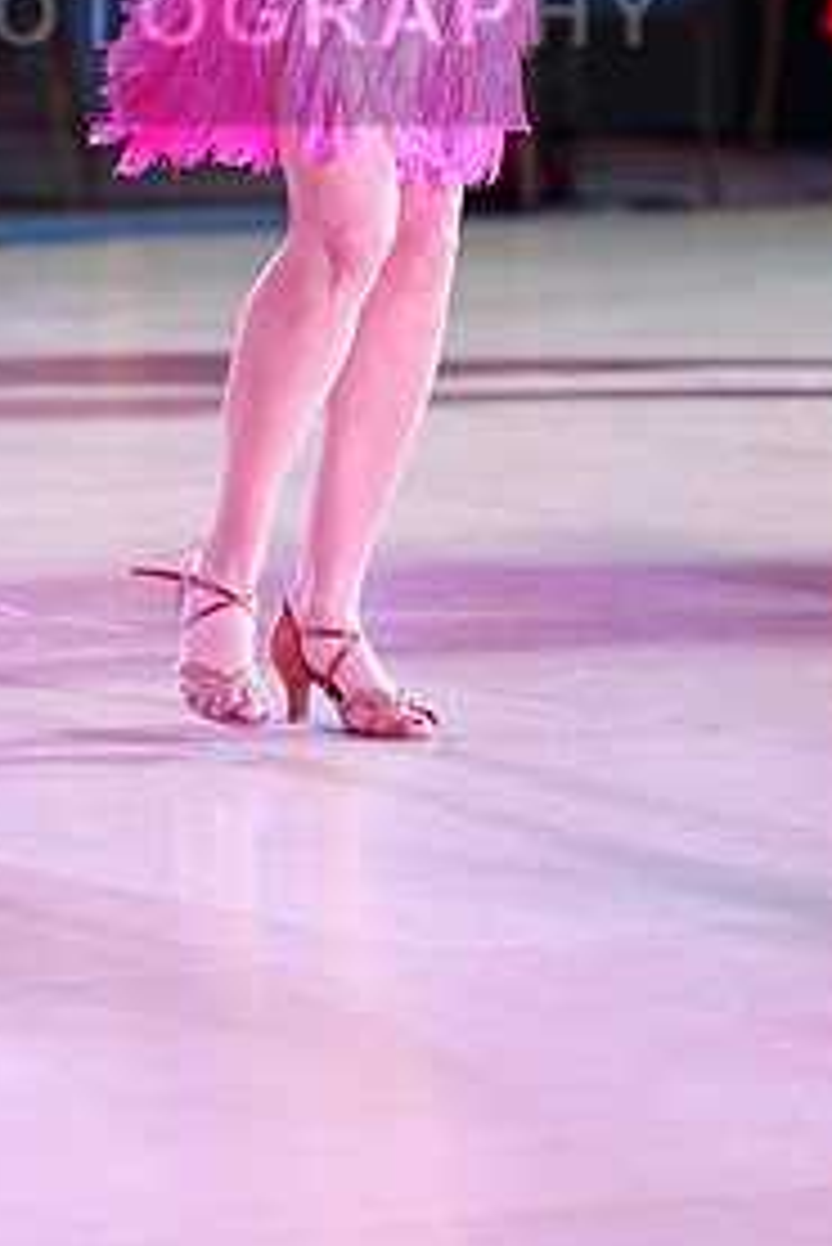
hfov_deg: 4.3
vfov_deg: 6.4
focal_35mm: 322
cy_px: -22
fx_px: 11148
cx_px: 115
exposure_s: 1/400
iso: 2500
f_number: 2.8
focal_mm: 154
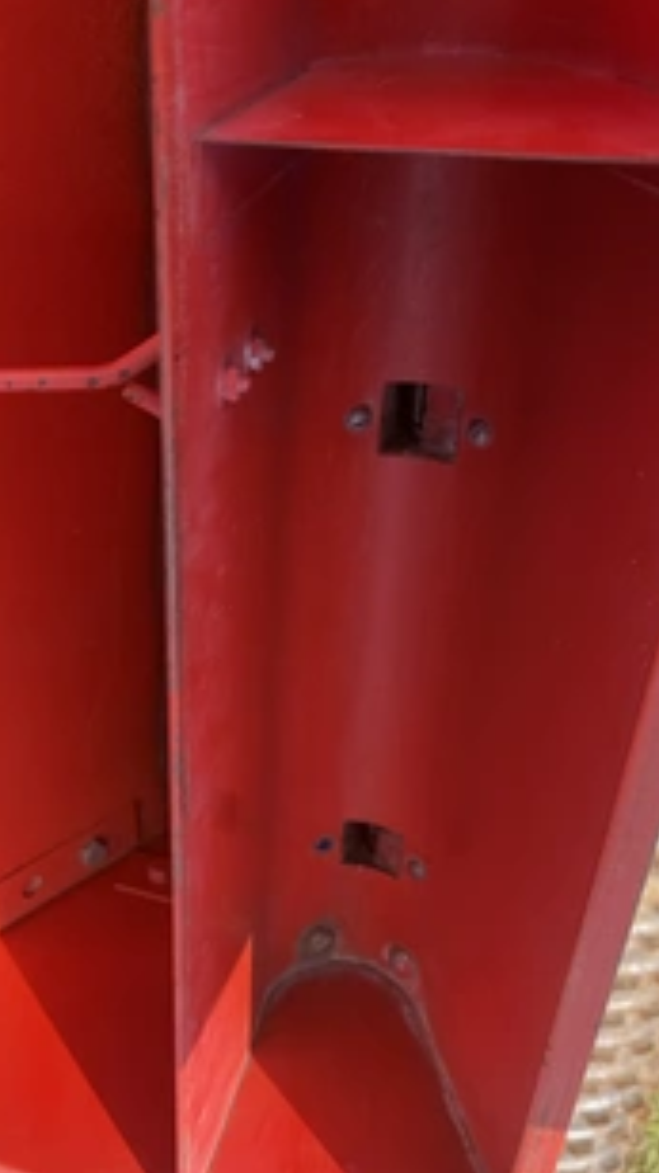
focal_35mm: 34
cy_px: 621
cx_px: 152
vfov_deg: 58.0
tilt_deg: -54.7
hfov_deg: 33.8
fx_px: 1057
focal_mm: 6.76
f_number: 1.78
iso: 100
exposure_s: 1/1018
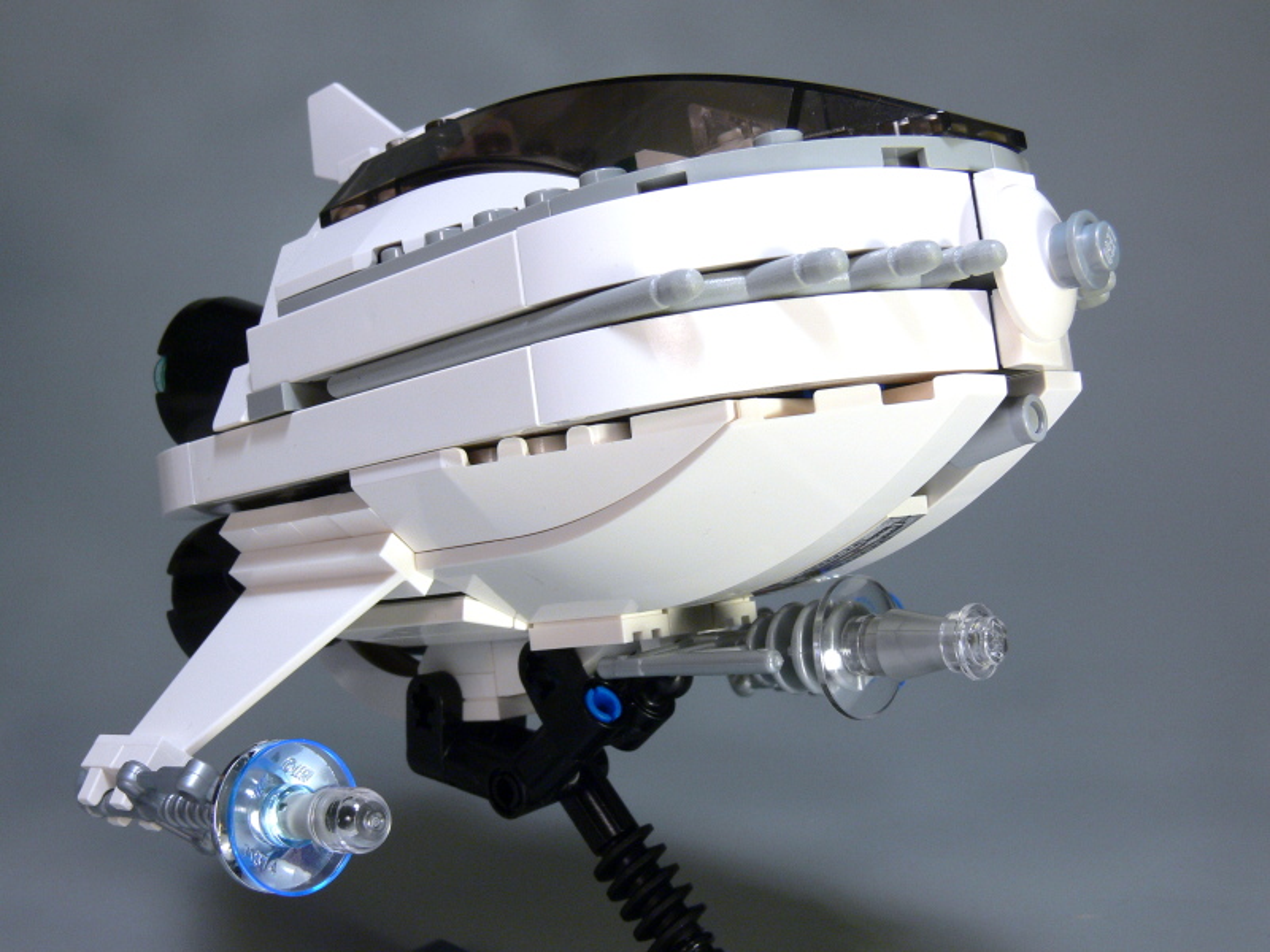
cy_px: 476
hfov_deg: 43.9
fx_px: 1578
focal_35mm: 43
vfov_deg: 33.6
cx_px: 635
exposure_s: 1/4
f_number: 7.1
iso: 80
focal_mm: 9.1
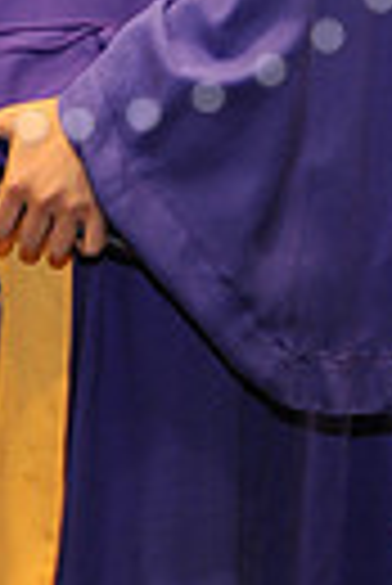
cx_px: 32
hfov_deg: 2.9
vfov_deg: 4.4
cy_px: -410
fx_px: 7623
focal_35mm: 468
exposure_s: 1/60
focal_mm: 105
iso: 1250
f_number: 5.6
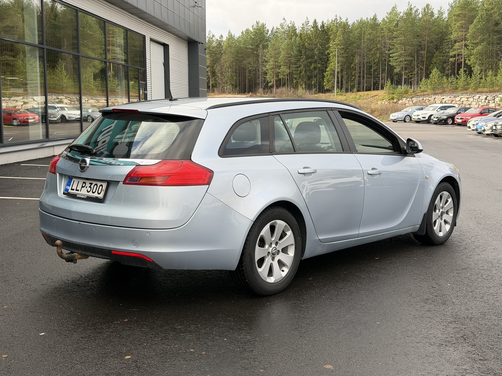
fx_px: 696
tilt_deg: -6.5
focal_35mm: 48
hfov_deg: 39.7
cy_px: 188
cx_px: 251
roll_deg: +0.3
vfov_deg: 30.3
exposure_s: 1/587
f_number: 1.78
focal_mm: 6.76
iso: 64
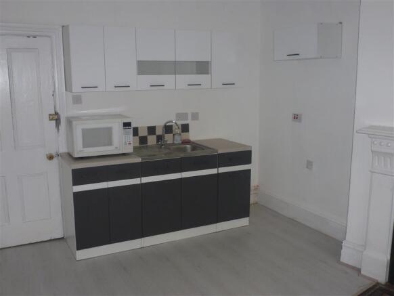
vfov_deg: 39.7
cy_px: 148
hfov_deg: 51.3
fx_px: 410
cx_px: 197
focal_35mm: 36
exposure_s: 1/60
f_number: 3.7
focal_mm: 6.4
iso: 160
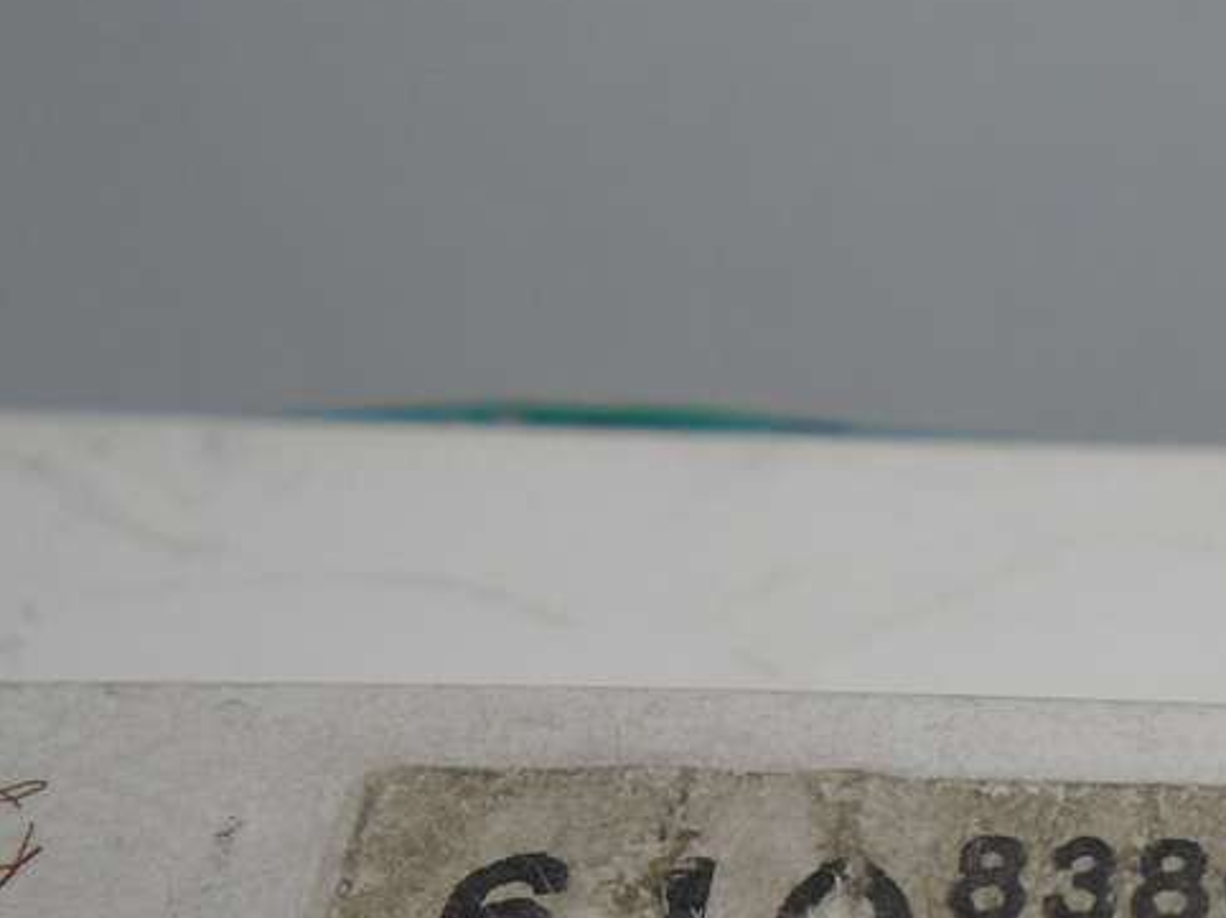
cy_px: 1025
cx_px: 1267
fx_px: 2089
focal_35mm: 59
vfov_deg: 23.2
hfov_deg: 30.1
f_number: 3.2
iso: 100
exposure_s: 1/250
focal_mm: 4.6
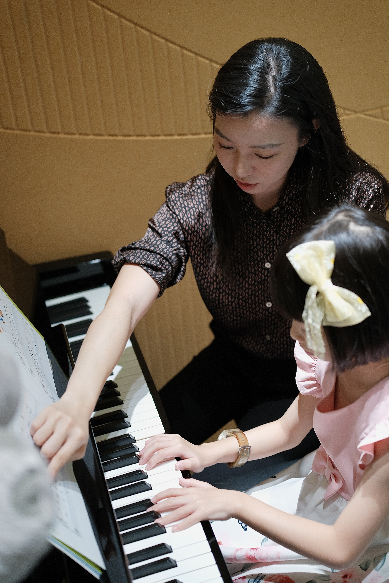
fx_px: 859
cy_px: 292
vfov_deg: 37.5
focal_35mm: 53
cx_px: 194
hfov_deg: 25.5
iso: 640
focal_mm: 35
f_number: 1.7
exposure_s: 1/100
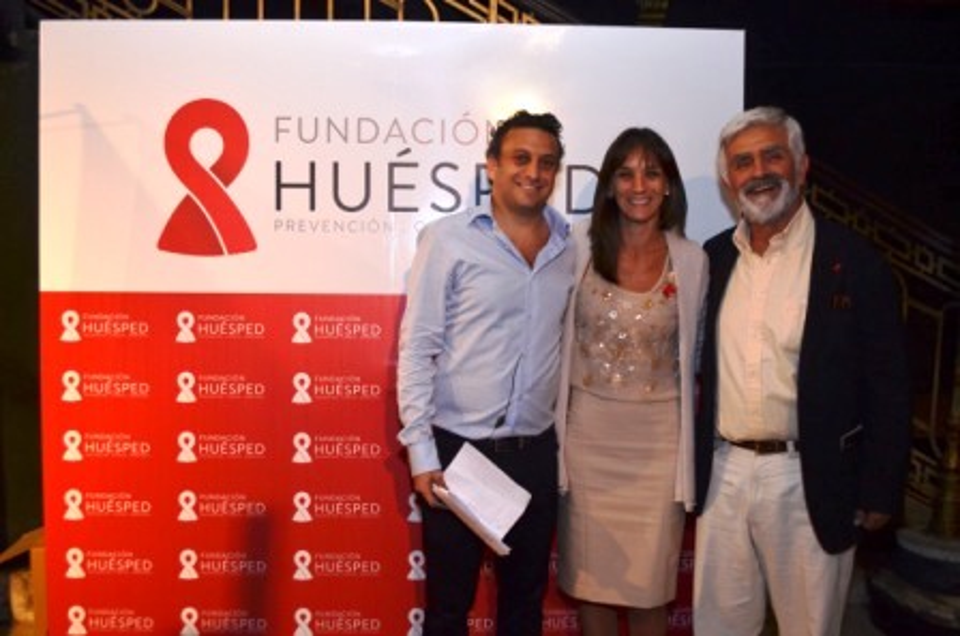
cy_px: 318
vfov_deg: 39.8
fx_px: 878
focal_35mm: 33
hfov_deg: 57.3
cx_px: 480
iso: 400
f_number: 4
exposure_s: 1/50
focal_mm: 22
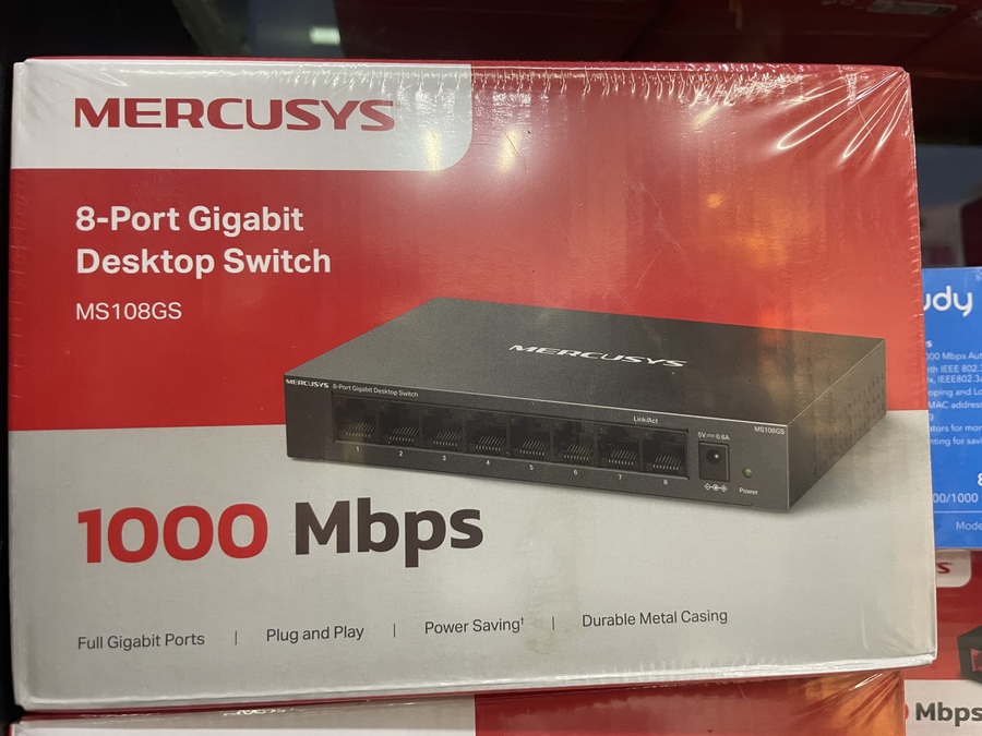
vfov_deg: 53.1
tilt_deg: +1.7
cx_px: 491
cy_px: 368
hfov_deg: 67.3
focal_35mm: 26
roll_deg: +1.4
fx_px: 738
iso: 160
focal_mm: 4.2
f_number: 1.6
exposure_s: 1/50
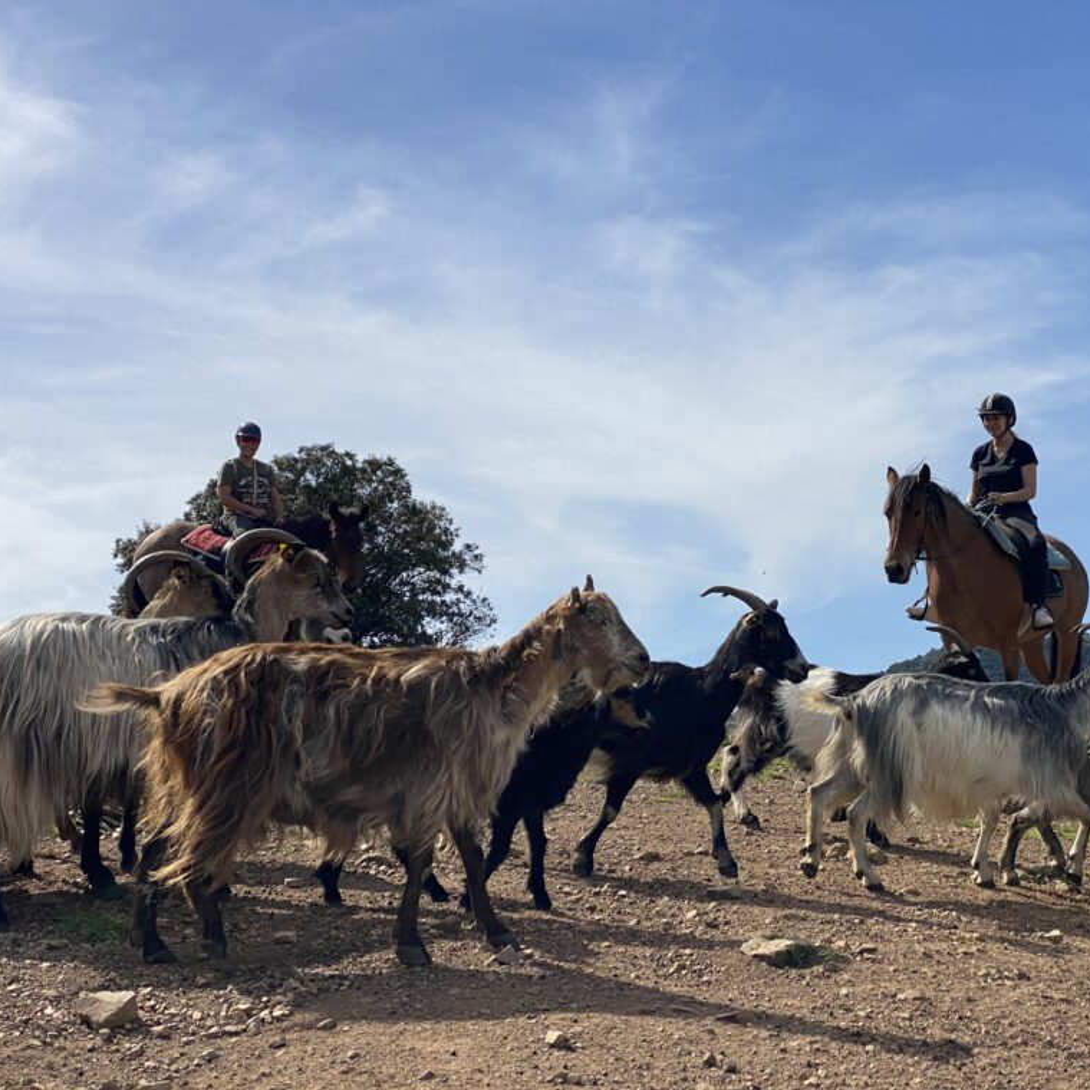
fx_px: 2209
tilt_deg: +6.7
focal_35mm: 62
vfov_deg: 27.7
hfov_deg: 27.5
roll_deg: +0.2
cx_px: 731
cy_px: 540
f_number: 2
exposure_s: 1/2817
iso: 20
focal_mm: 6
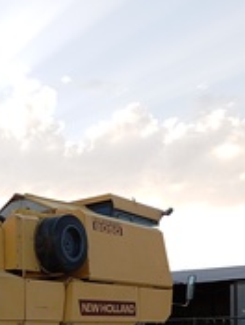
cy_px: 332
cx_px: -7
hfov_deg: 21.4
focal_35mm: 66
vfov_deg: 27.5
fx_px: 621
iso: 100
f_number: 1.8
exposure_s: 1/136
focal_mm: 4.27
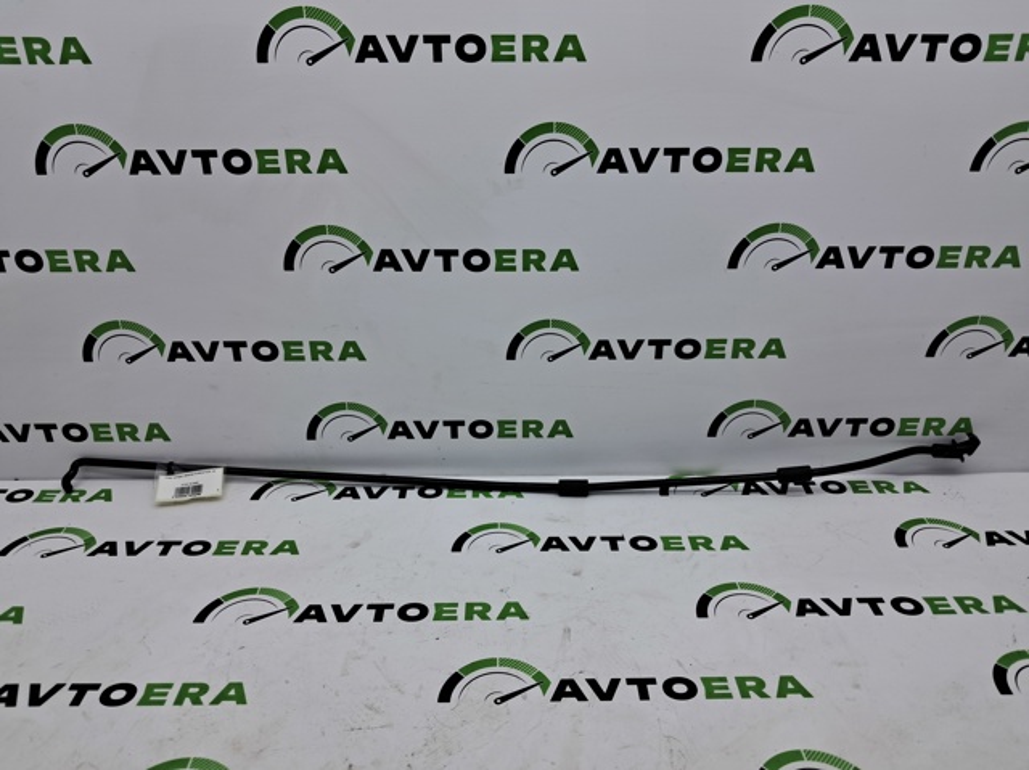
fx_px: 802
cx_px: 514
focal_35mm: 27
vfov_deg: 51.3
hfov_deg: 65.4
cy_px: 385
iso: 50
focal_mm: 4
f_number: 1.8
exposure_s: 1/100
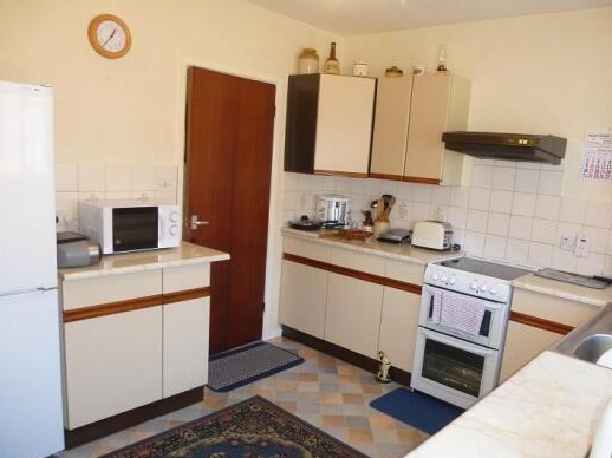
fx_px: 477
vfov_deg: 51.2
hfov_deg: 65.2
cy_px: 250
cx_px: 337
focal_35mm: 27
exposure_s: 1/60
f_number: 3.3
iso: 500
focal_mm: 4.3
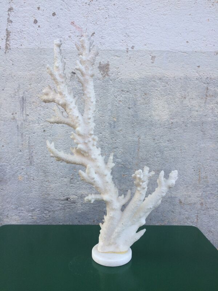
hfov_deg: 48.2
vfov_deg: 61.7
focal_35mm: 29
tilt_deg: -5.0
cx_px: 109
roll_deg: -0.5
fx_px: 244
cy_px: 146
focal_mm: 4.15
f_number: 2.2
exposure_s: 1/115
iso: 32
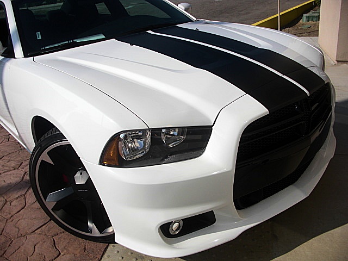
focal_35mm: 36
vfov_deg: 39.7
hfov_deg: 51.4
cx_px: 174
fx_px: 362
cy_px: 130
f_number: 7.9
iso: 50
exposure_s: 1/250
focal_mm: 6.3
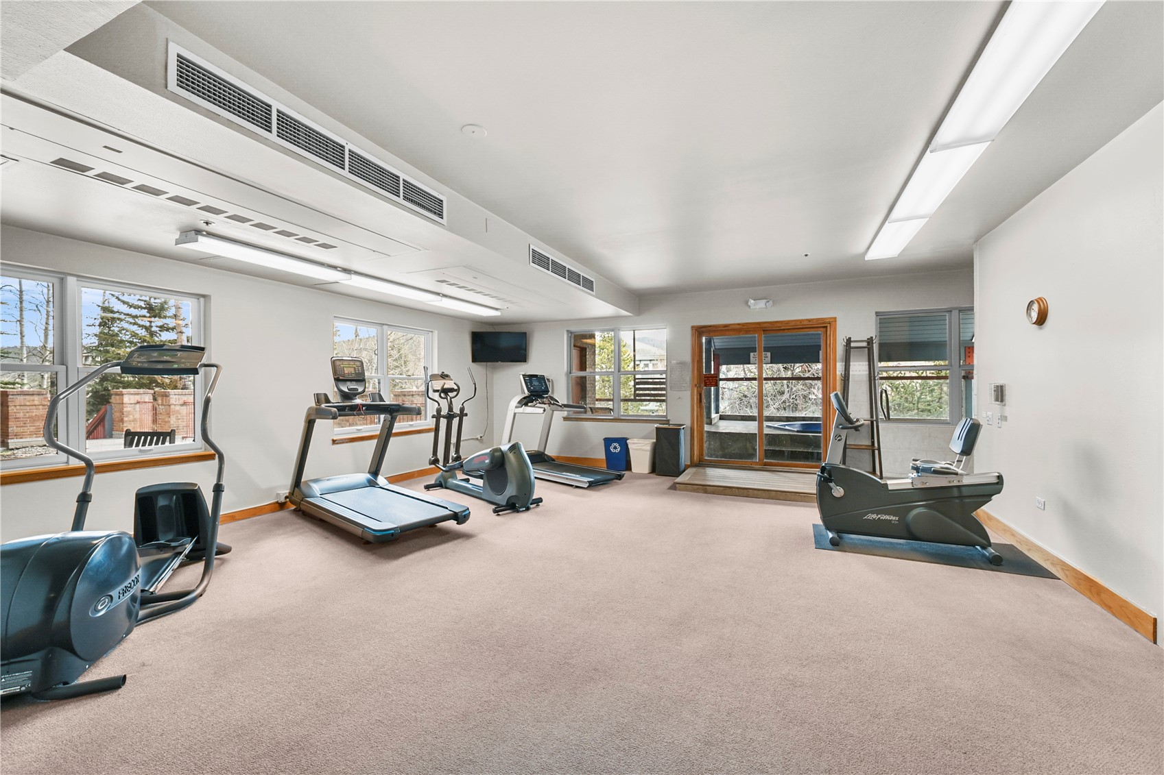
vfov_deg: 81.2
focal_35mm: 14
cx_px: 582
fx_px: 453
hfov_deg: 104.3
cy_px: 388
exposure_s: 1/4
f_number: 8
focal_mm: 14
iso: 400
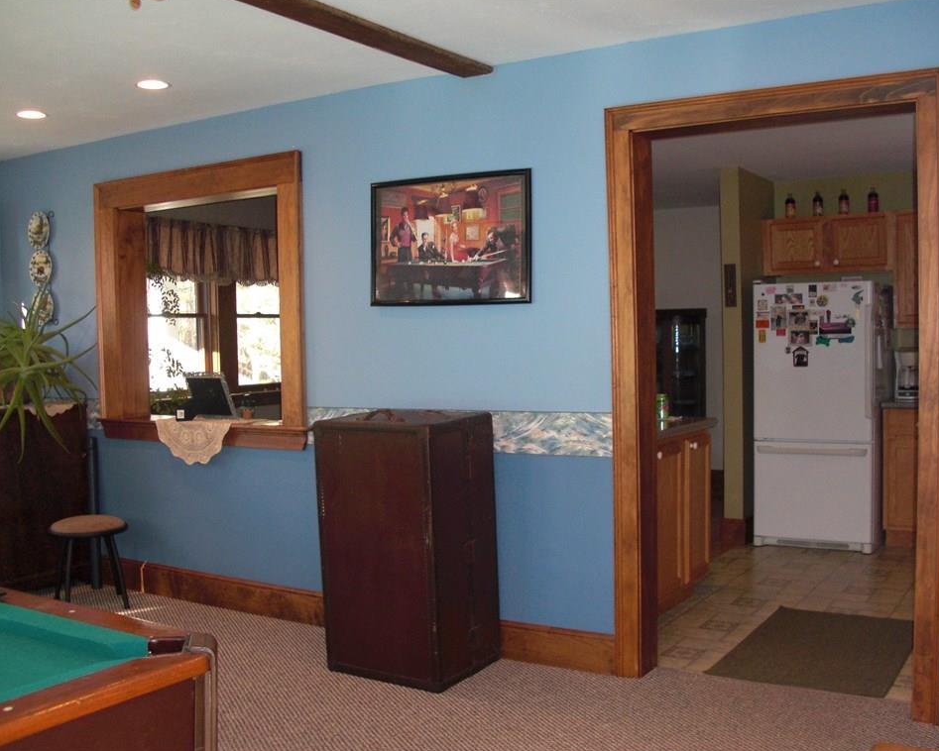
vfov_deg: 39.2
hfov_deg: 47.9
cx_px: 491
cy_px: 375
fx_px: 1056
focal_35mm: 38
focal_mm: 6.3
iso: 200
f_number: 2.8
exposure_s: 1/60
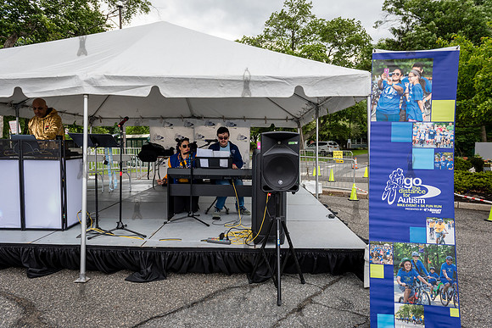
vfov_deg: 53.2
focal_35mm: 24
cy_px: 164
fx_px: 328
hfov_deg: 73.7
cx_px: 246
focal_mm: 24
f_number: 4
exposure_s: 1/640
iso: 400
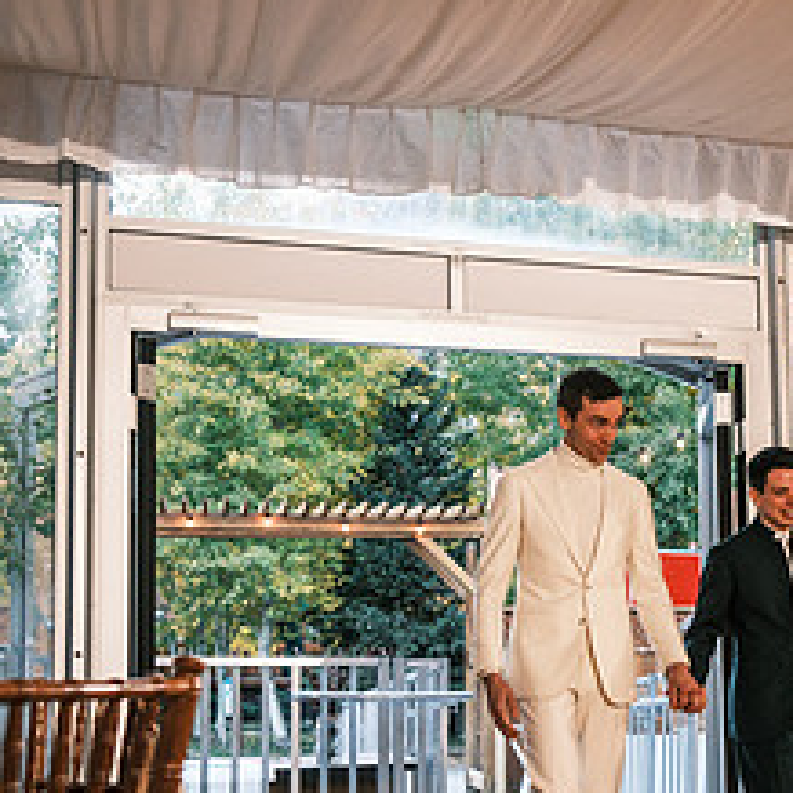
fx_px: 1581
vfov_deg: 27.8
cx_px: 753
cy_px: 577
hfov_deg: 26.9
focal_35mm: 61
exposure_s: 1/250
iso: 400
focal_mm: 18
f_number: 2.8
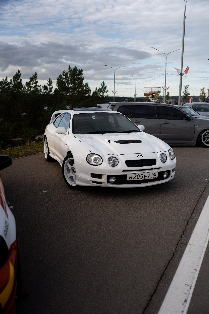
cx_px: 104
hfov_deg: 37.9
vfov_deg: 54.4
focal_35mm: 35
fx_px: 305
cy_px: 157
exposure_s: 1/2000
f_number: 2.2
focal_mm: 35
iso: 100
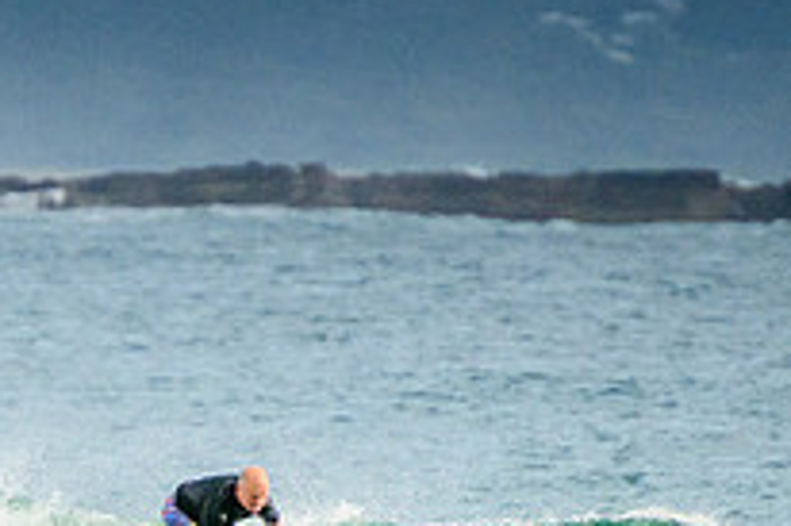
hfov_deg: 1.3
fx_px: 34051
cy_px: 719
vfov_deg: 0.9
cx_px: -153
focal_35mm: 1551
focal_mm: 400
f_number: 5.6
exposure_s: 1/2000
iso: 1000
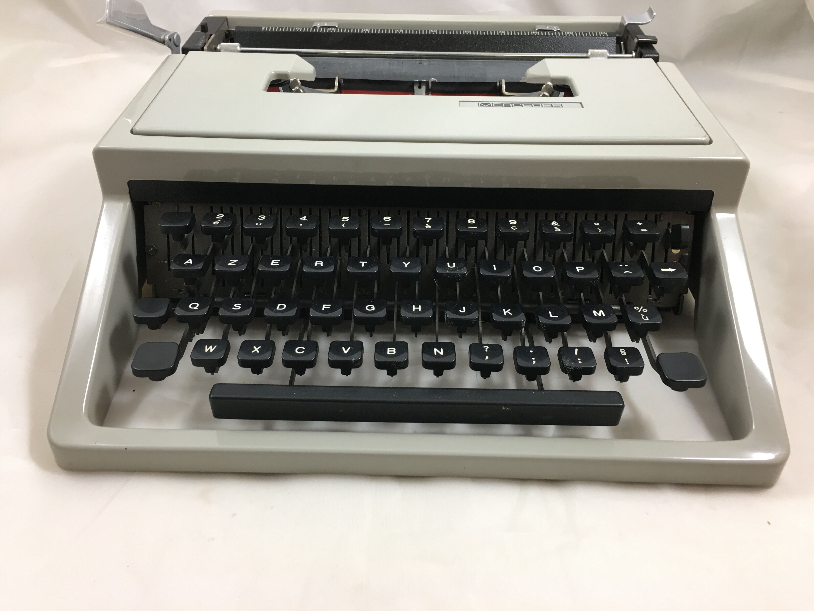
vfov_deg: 48.2
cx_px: 407
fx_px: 682
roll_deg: -1.9
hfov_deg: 61.7
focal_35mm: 29
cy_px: 306
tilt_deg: -38.1
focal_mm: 4.15
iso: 32
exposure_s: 1/17
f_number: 2.2
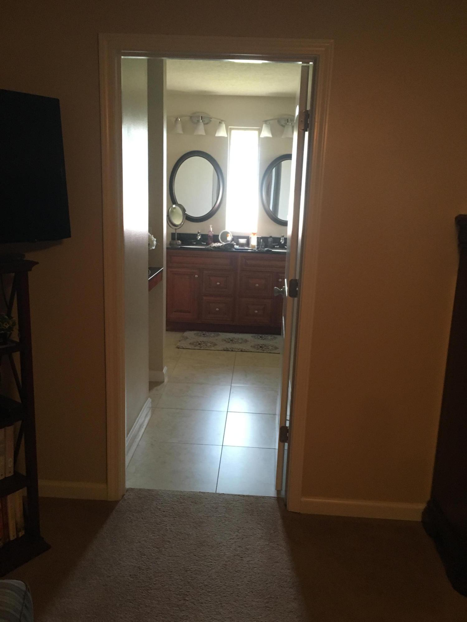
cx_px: 234
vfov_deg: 61.7
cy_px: 311
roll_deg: -0.5
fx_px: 522
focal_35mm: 29
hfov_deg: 48.2
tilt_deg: -11.5
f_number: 2.2
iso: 160
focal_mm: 4.15
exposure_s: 1/30
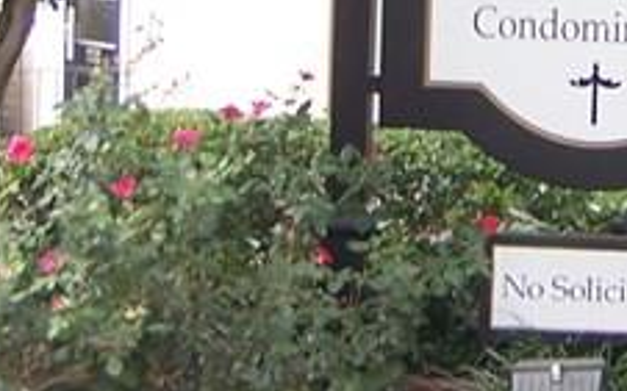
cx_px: 585
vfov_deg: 7.4
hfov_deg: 12.0
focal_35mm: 173
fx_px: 2955
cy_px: -225
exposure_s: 1/80
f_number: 2.8
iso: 80
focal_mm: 6.2
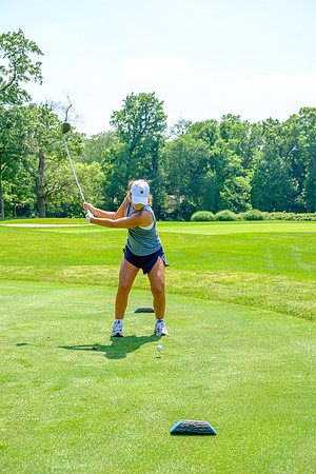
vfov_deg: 36.9
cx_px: 158
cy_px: 237
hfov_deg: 25.1
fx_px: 711
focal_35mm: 54
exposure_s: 1/320
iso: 200
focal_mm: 35.8
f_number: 5
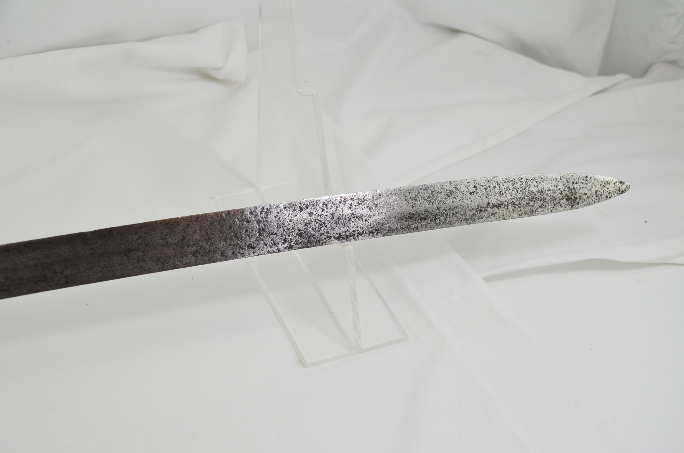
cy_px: 226
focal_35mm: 60
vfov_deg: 22.5
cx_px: 342
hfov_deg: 33.5
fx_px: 1138
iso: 200
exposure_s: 1/125
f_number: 5.6
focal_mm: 40
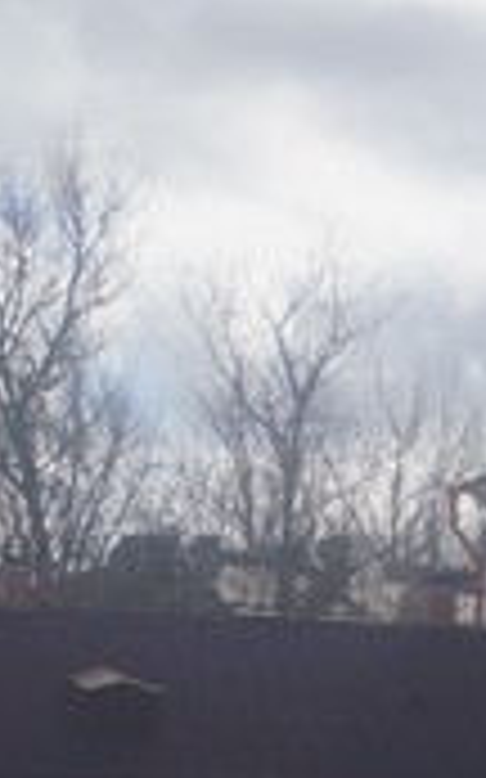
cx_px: 1148
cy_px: 369
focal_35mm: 184
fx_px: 3903
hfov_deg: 6.8
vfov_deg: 11.4
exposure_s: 1/800
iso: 100
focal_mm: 26
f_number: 8
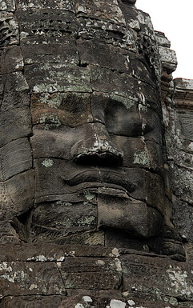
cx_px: 89
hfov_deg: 6.0
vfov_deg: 9.6
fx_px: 1839
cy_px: 154
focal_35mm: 219
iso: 100
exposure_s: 1/160
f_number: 6.3
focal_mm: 95
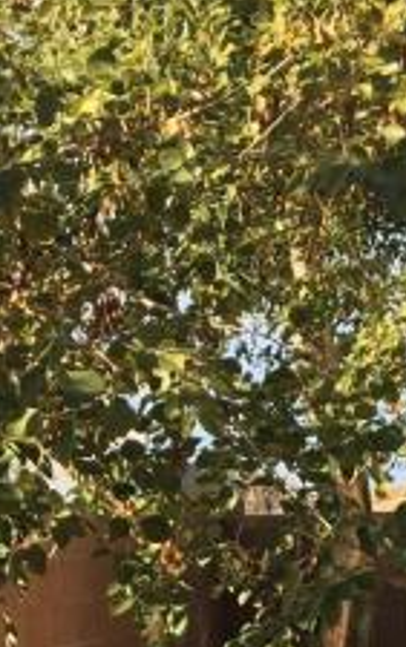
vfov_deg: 18.8
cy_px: 768
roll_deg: +0.1
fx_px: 1855
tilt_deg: -6.4
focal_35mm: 105
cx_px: 181
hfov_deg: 12.5
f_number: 2.2
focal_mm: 4.15
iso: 25
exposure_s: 1/646
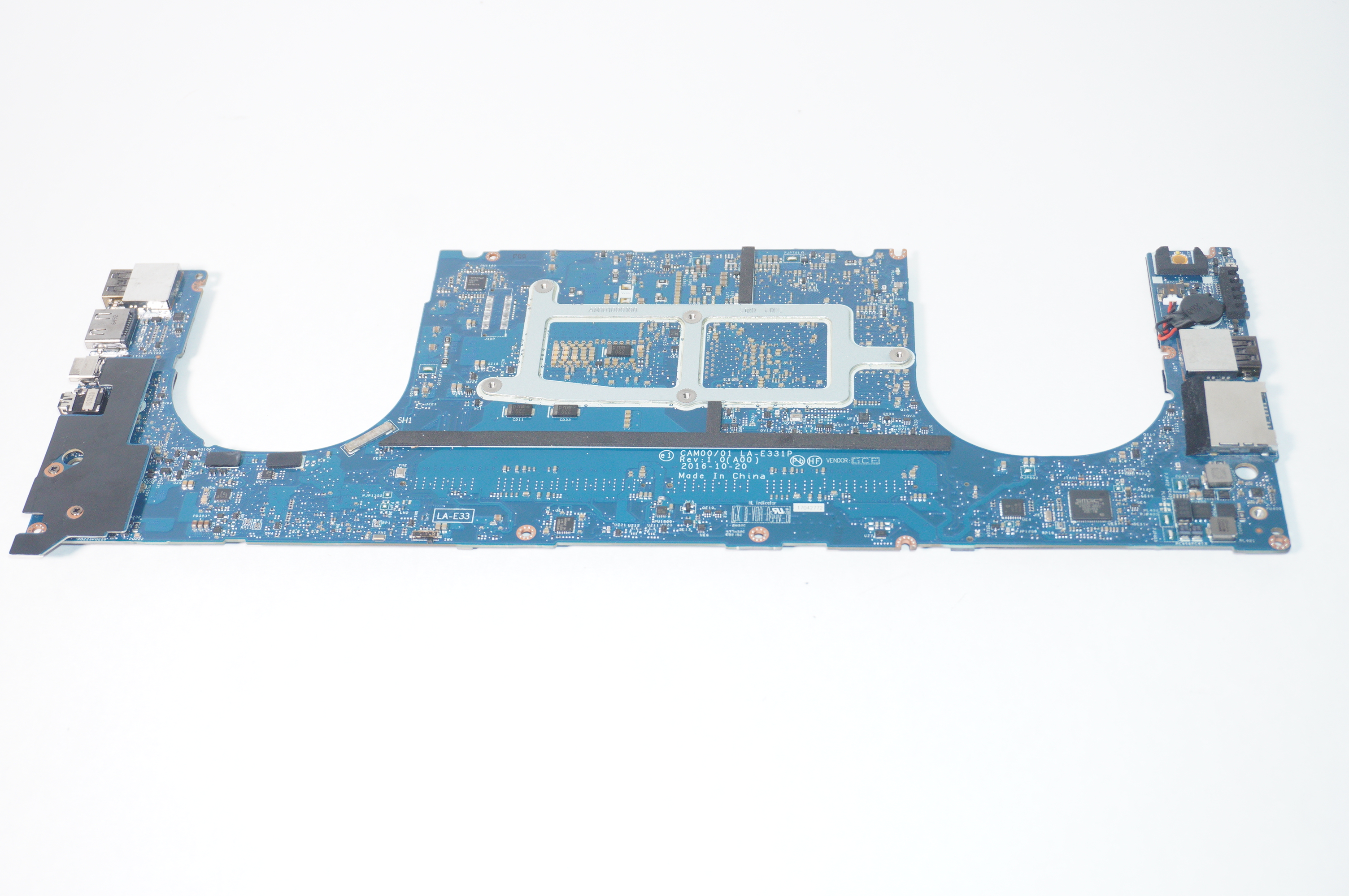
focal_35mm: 50
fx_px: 1853
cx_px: 674
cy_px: 448
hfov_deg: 40.0
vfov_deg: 27.2
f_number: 5
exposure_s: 1/125
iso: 640
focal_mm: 33
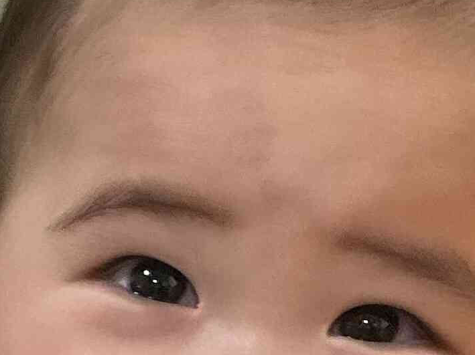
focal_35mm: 165
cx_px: -141
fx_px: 2263
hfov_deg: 11.7
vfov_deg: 8.8
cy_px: 510
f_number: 1.8
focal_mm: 3
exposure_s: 1/60
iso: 100
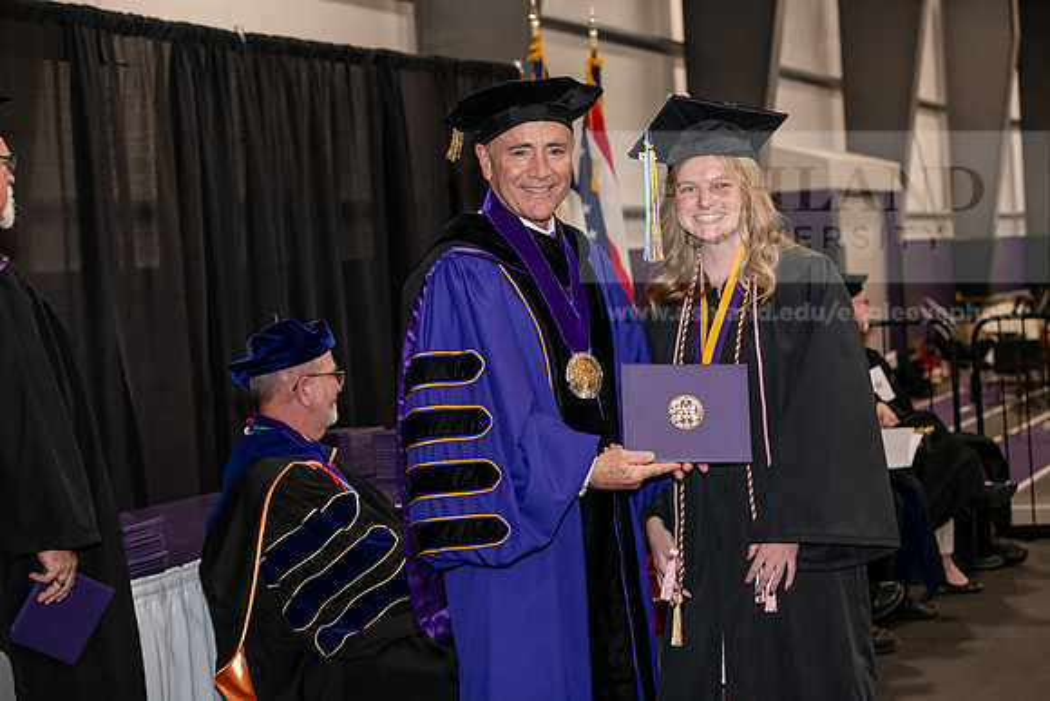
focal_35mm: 70
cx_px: 525
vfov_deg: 19.5
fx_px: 2042
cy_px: 350
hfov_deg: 28.8
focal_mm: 70
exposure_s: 1/200
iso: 2500
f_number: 5
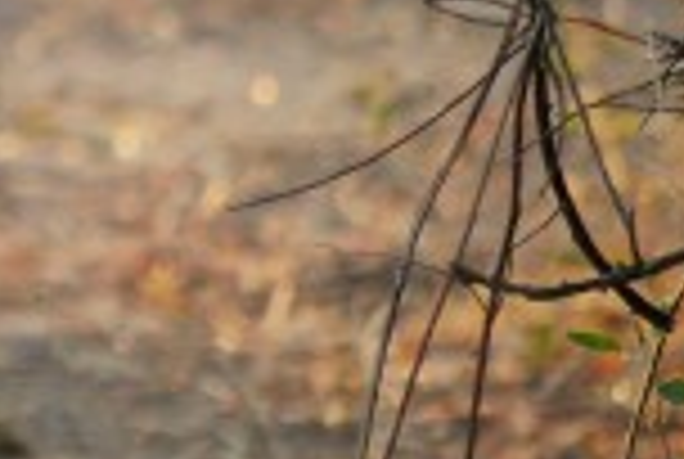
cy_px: 230
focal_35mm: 1417
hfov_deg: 1.5
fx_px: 26976
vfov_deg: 1.0
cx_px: -441
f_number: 5.6
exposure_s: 1/400
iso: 1600
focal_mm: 180
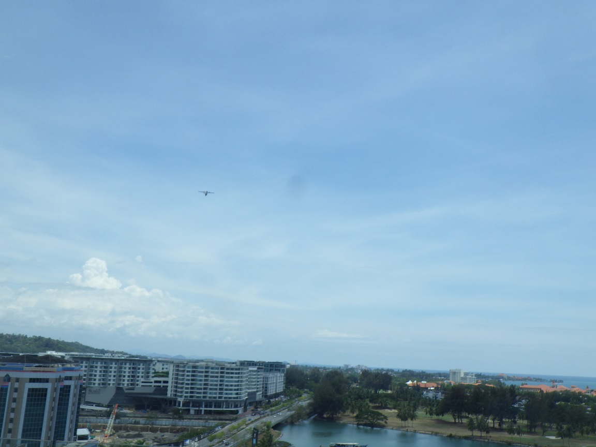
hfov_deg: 54.0
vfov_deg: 41.8
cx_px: 298
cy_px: 224
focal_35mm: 34
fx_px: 585
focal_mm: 6.1
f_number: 4.6
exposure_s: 1/800
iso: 125
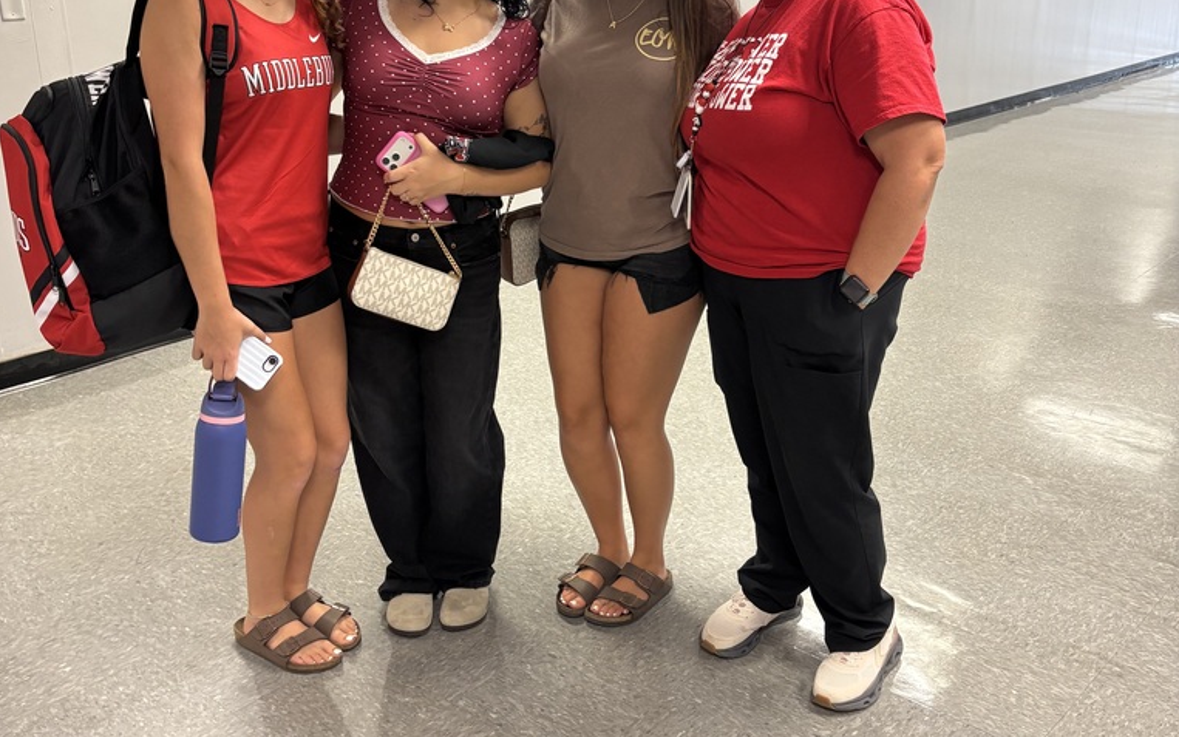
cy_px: 294
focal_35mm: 37
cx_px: 587
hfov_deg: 52.7
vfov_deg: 34.3
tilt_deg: -17.4
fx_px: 1189
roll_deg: +0.4
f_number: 1.6
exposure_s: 1/60
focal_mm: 5.96
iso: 125
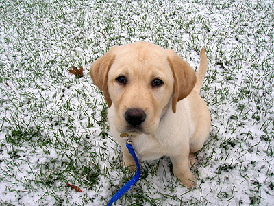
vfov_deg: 41.8
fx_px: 269
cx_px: 137
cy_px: 103
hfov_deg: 54.0
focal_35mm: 34
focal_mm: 5.7
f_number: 4.9
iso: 50
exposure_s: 1/71.6
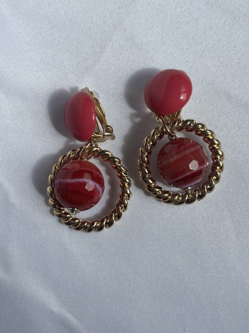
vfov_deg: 36.8
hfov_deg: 28.0
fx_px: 499
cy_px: 166
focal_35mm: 52
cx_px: 124
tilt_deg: -84.7
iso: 32
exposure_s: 1/1812
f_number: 1.6
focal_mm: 5.96
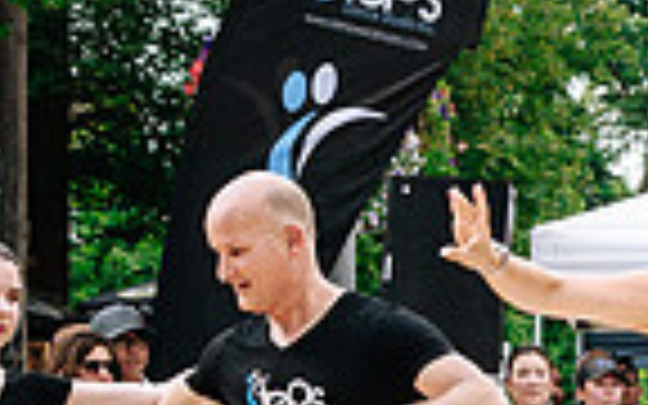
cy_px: 551
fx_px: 2614
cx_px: 976
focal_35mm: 148
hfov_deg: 13.3
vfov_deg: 8.7
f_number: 4
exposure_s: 1/1250
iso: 100
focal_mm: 24
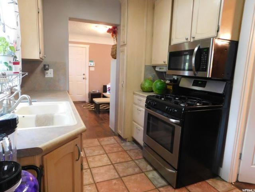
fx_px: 169
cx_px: 128
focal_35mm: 23
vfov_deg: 58.9
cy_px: 96
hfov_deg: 73.9
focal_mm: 4
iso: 400
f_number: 3
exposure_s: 1/15
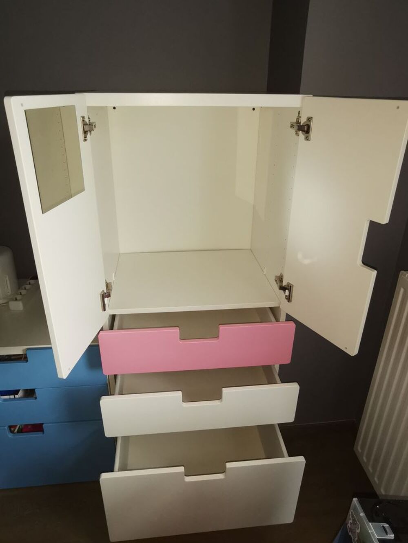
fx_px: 361
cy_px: 272
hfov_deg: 58.9
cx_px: 204
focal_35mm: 23
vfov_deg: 73.9
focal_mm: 2.26
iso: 200
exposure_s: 1/33.3
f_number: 2.2
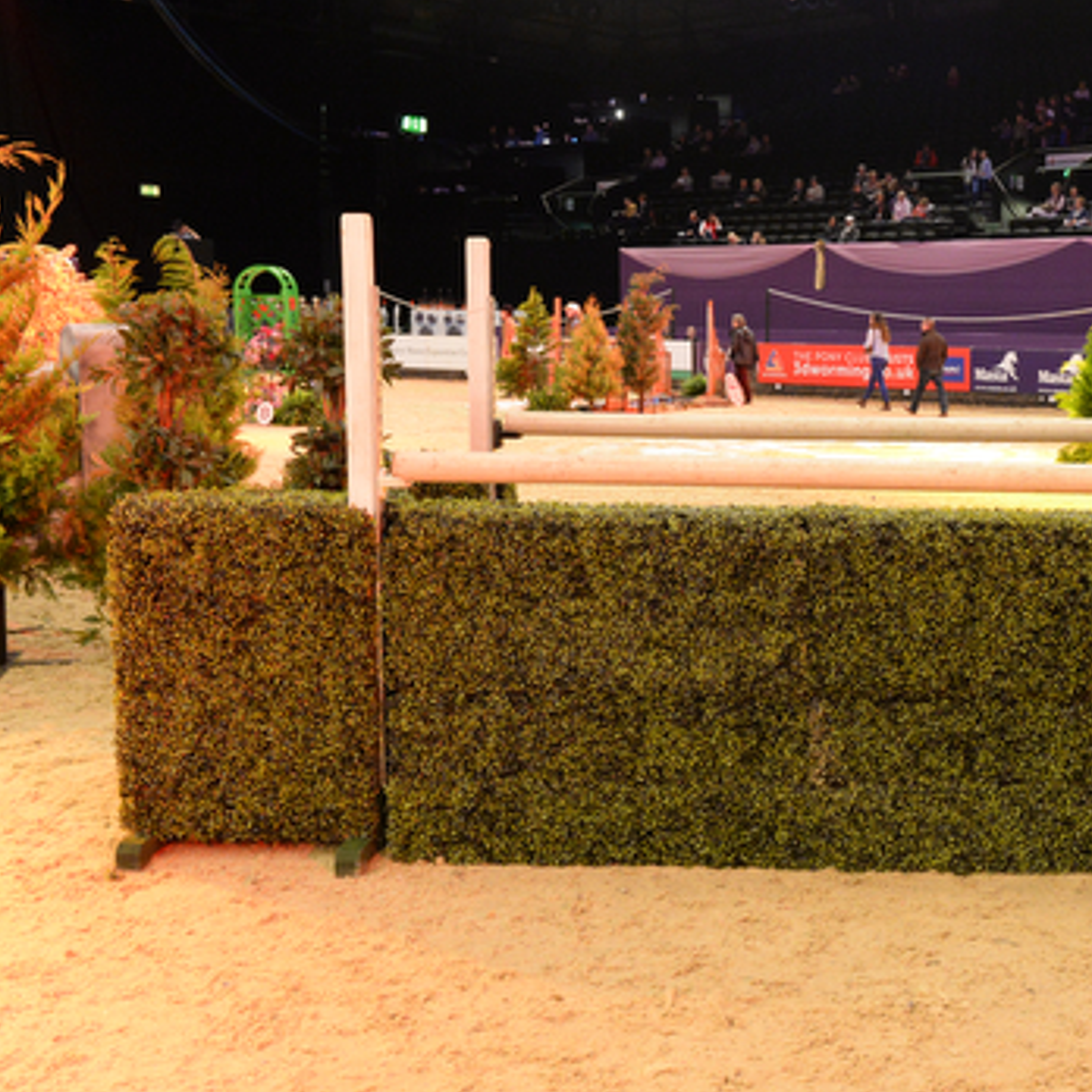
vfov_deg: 36.0
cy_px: 468
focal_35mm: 47
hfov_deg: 35.0
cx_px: 861
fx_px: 1677
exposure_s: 1/50
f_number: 5.6
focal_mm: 32
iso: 5000
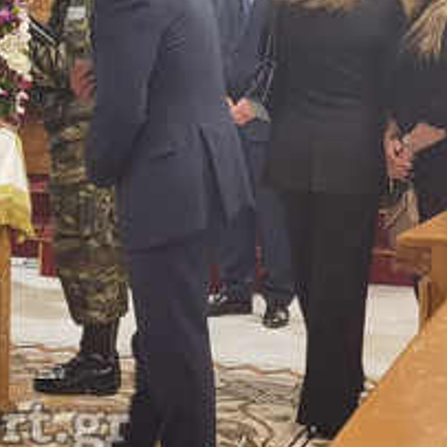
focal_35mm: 120
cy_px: 123
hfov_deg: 14.1
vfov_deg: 14.5
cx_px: -97
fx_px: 1753
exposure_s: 1/50
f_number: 1.9
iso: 160
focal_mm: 6.71
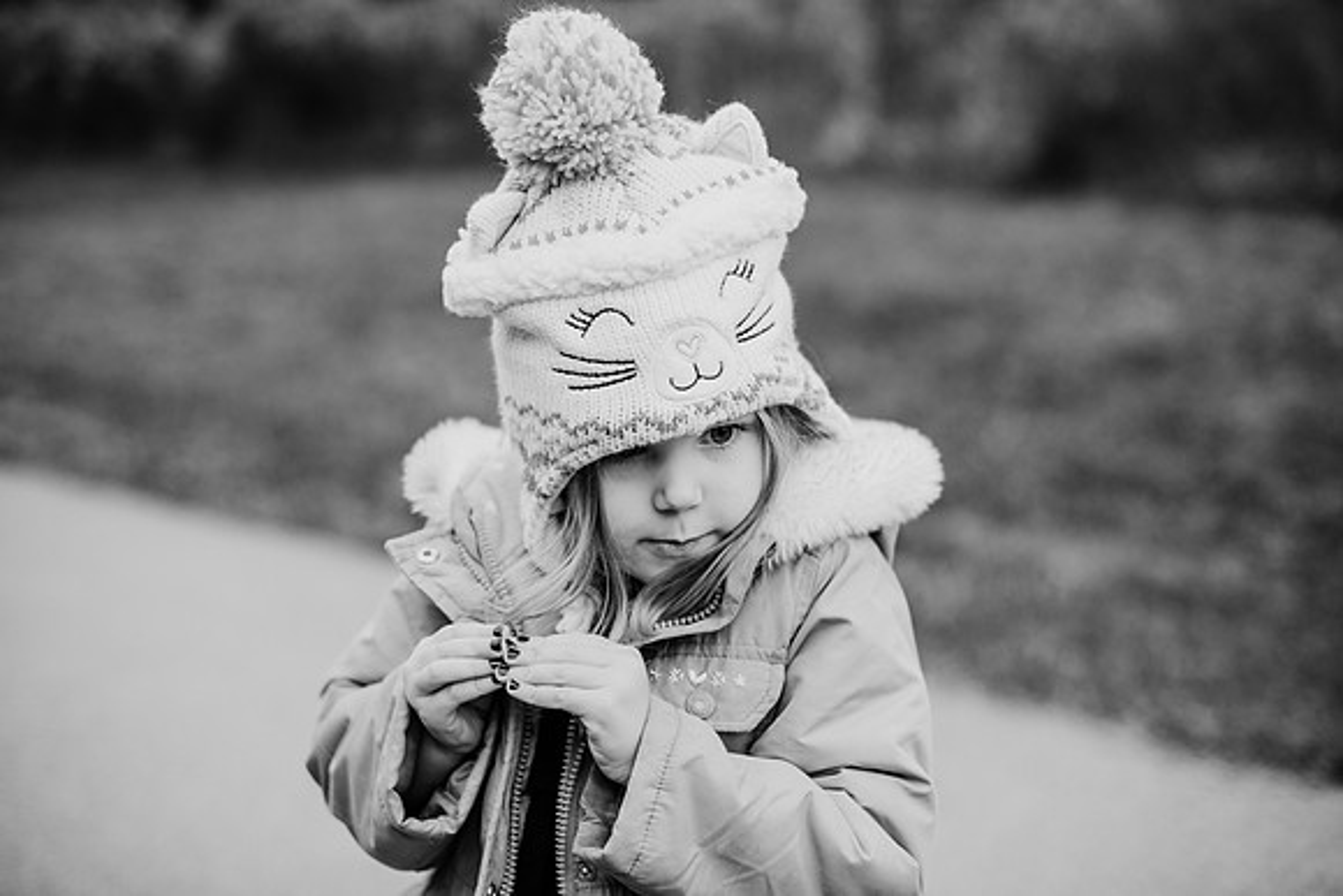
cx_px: 672
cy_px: 448
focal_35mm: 50
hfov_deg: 39.6
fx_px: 1866
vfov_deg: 27.0
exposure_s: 1/800
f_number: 2.2
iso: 320
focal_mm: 50
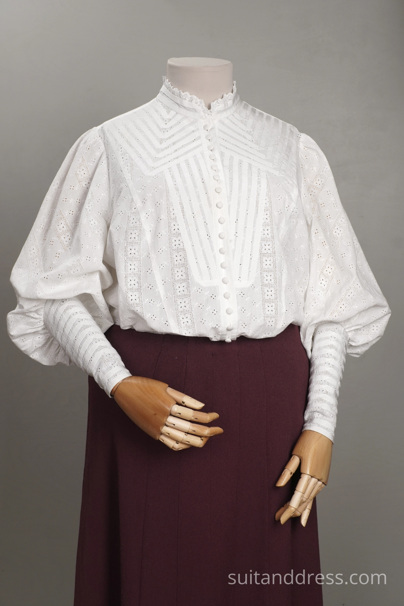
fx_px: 808
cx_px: 202
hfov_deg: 28.1
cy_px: 303
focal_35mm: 48
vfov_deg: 41.1
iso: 320
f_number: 8
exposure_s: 1/40
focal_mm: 32
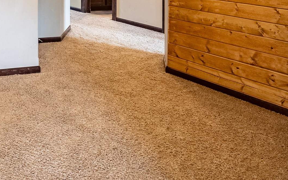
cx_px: -85
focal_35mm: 47
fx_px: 369
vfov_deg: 24.5
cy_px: -44
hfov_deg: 32.3
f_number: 8
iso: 400
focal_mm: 16
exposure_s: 1/80
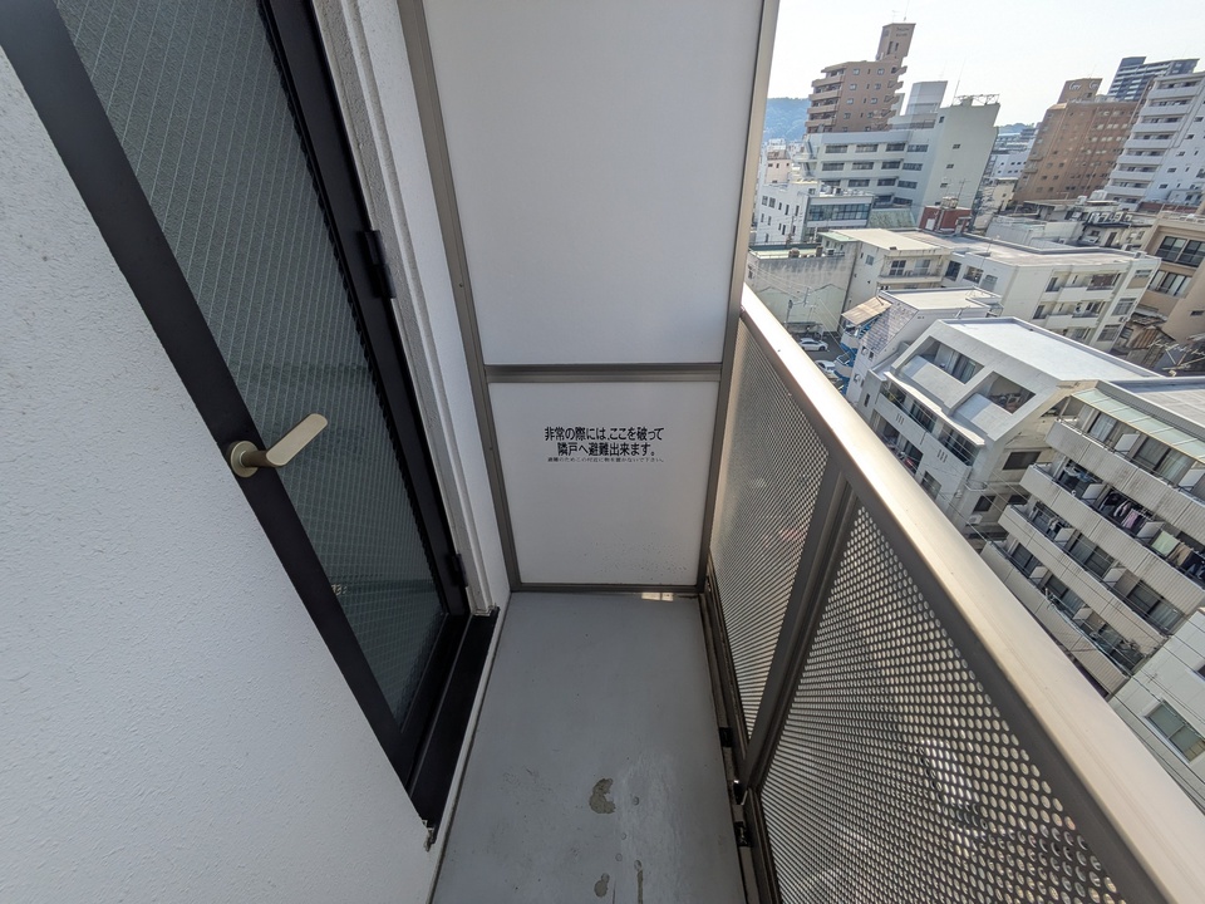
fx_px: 487
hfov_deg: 102.1
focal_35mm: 14
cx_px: 602
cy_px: 452
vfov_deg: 85.7
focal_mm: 1.83
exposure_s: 1/1250
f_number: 2.2
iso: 50
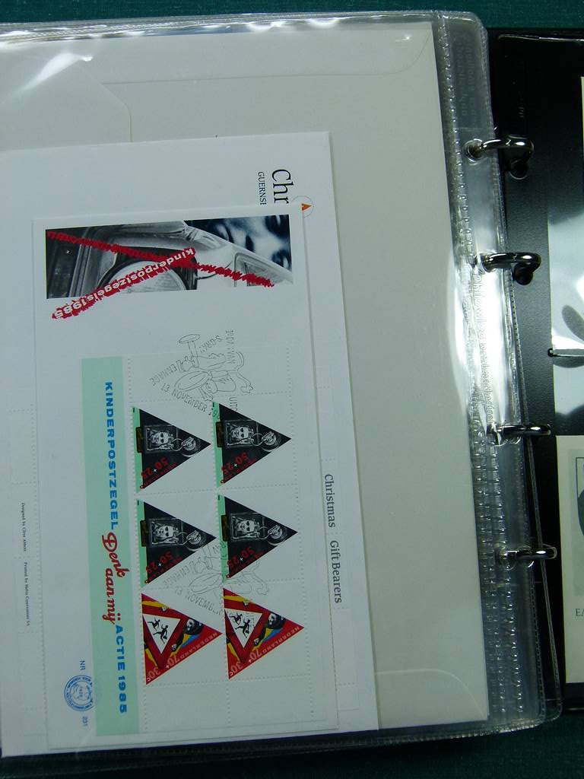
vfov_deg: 51.4
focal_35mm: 36
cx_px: 292
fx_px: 810
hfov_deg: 39.7
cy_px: 390
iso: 100
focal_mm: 6.5
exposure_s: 1/125
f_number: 4
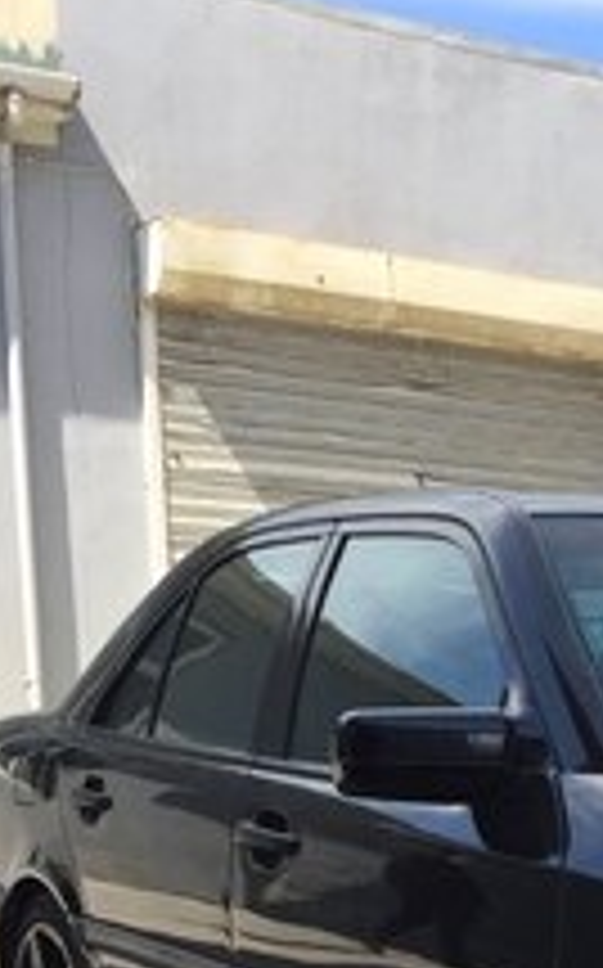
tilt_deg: -11.1
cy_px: 1103
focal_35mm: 71
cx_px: 657
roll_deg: -0.1
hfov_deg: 17.7
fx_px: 1871
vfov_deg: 26.4
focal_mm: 4.15
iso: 32
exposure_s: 1/1014
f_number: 2.2
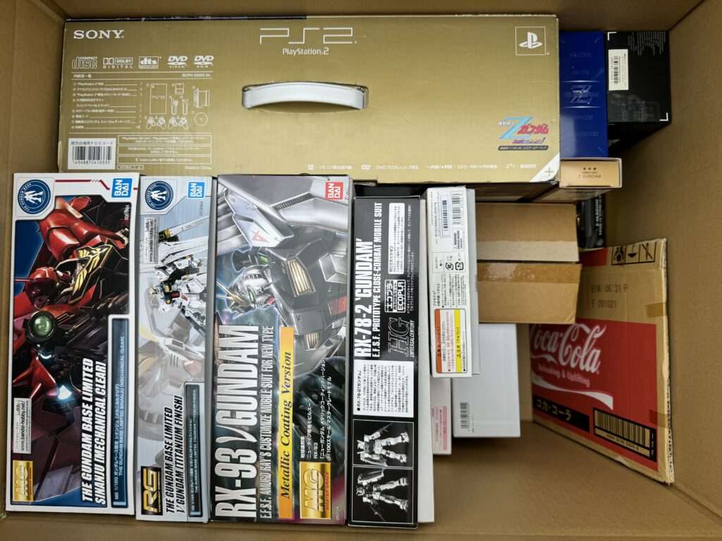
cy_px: 270
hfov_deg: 71.6
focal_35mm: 24
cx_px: 361
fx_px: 501
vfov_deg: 56.8
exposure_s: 1/1869
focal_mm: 6.76
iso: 80
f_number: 1.78
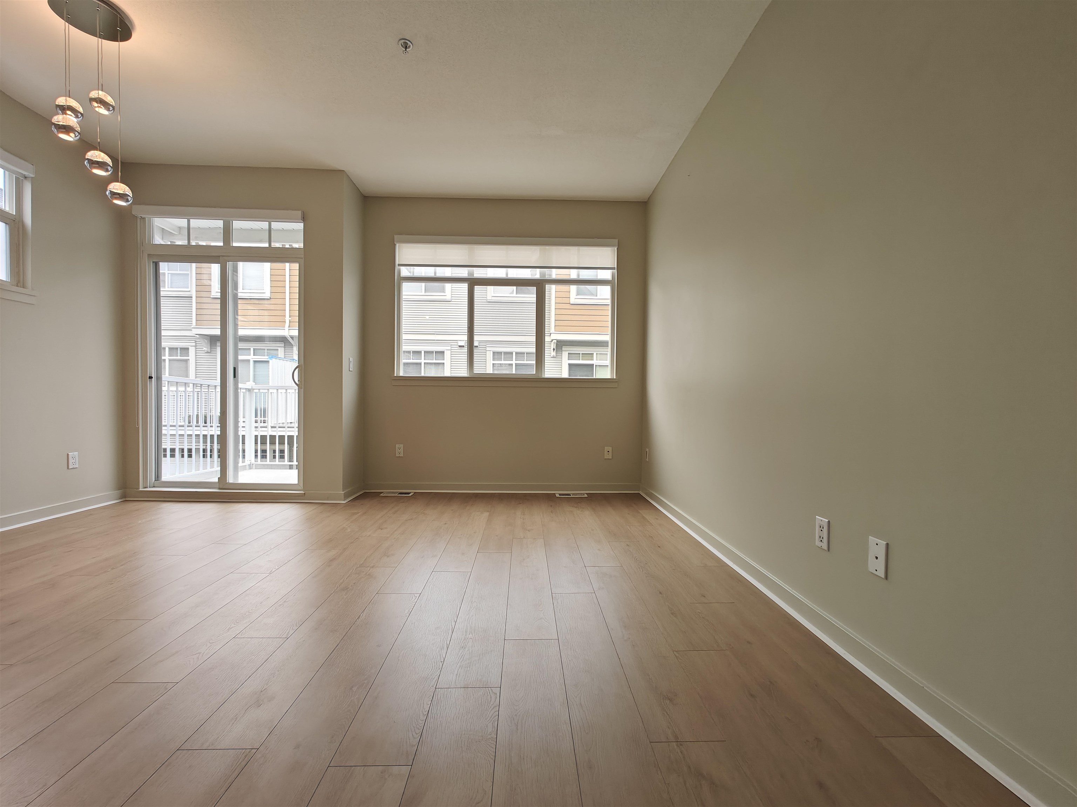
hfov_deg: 102.1
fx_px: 436
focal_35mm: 14
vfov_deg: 85.7
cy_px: 404
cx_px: 538
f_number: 2.2
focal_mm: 2.59
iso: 64
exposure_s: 1/120
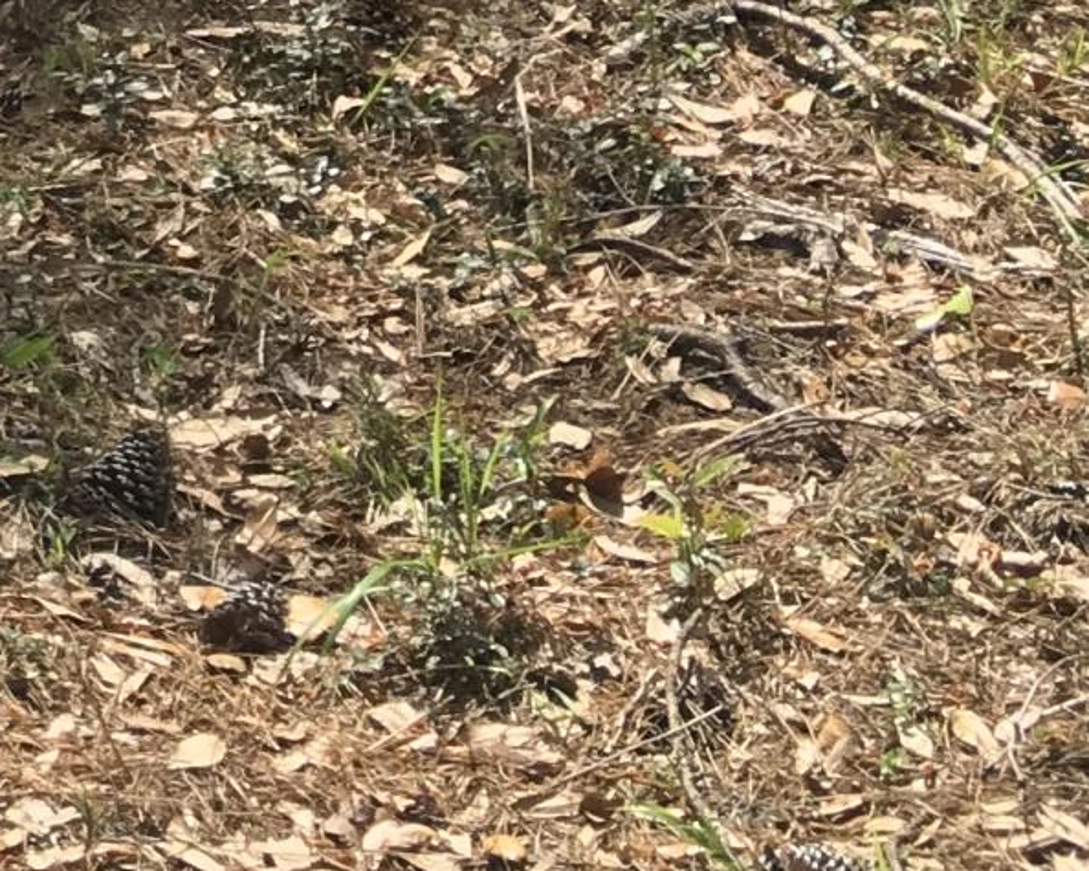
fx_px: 4608
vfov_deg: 9.8
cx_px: -1465
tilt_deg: -4.7
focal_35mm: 143
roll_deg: +2.8
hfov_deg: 11.4
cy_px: -1023
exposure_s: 1/845
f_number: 2.2
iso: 25
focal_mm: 4.15
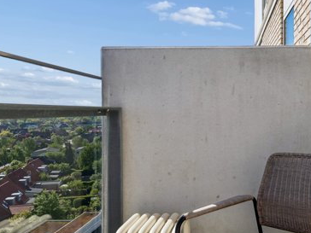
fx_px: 341
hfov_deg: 47.6
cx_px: 223
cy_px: 115
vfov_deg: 37.7
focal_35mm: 38
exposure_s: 1/400
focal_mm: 18
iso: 160
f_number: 11
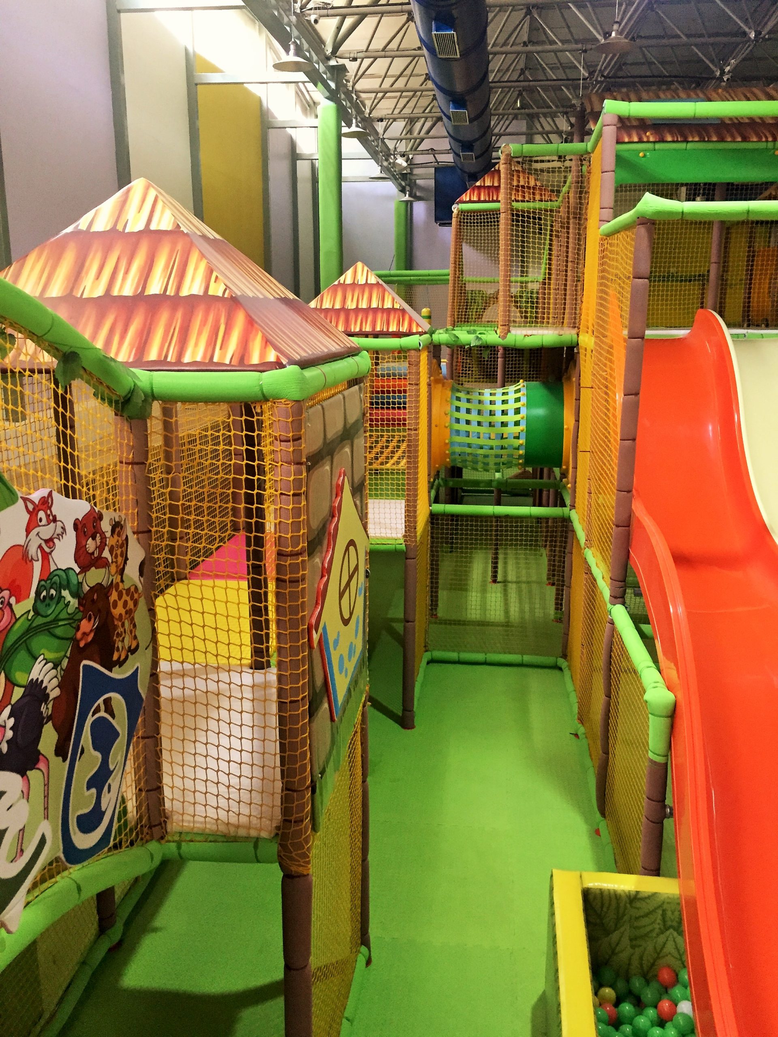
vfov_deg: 61.7
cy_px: 518
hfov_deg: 48.2
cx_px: 389
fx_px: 869
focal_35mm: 29
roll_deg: -0.4
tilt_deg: -11.9
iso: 320
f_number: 2.2
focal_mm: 4.15
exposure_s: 1/33
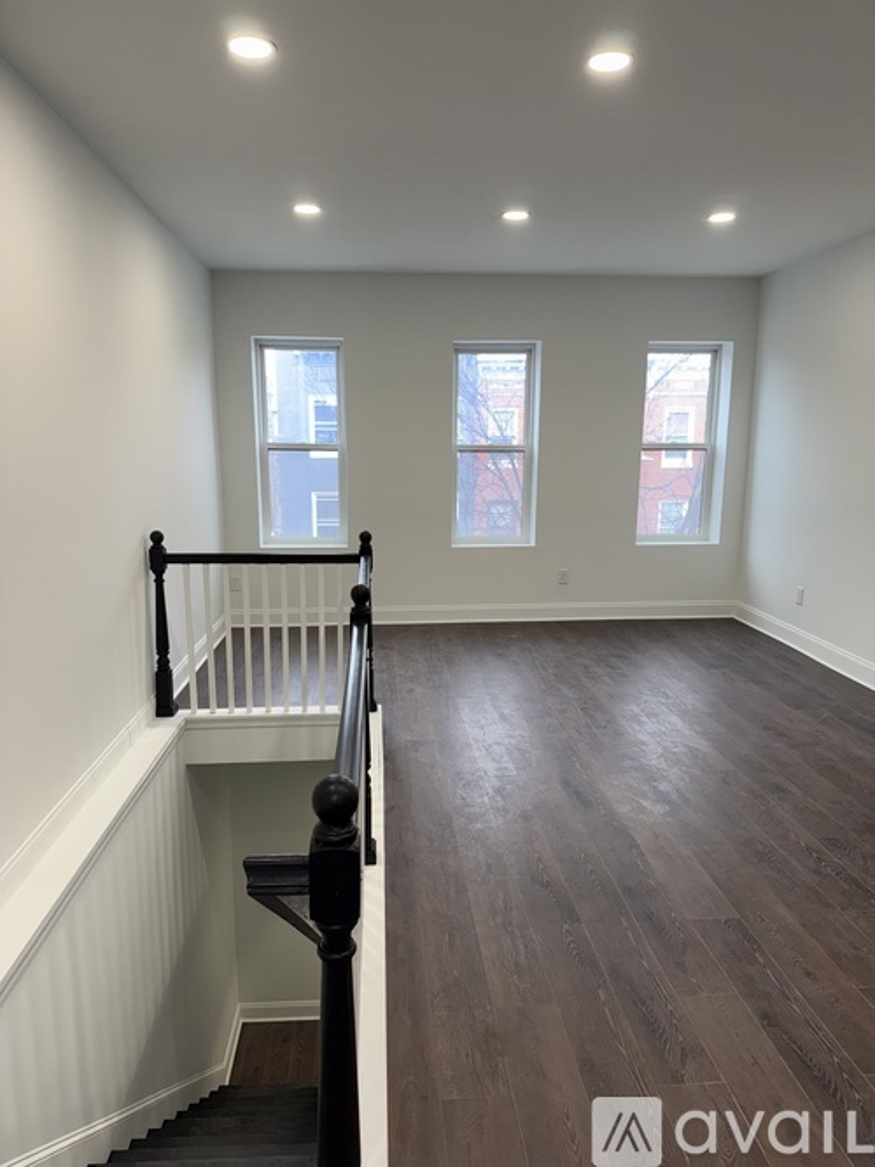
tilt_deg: -9.8
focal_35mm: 24
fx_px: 809
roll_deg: -1.4
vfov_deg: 71.6
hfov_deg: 56.8
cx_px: 438
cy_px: 584
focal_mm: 6.76
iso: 125
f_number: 1.78
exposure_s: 1/120
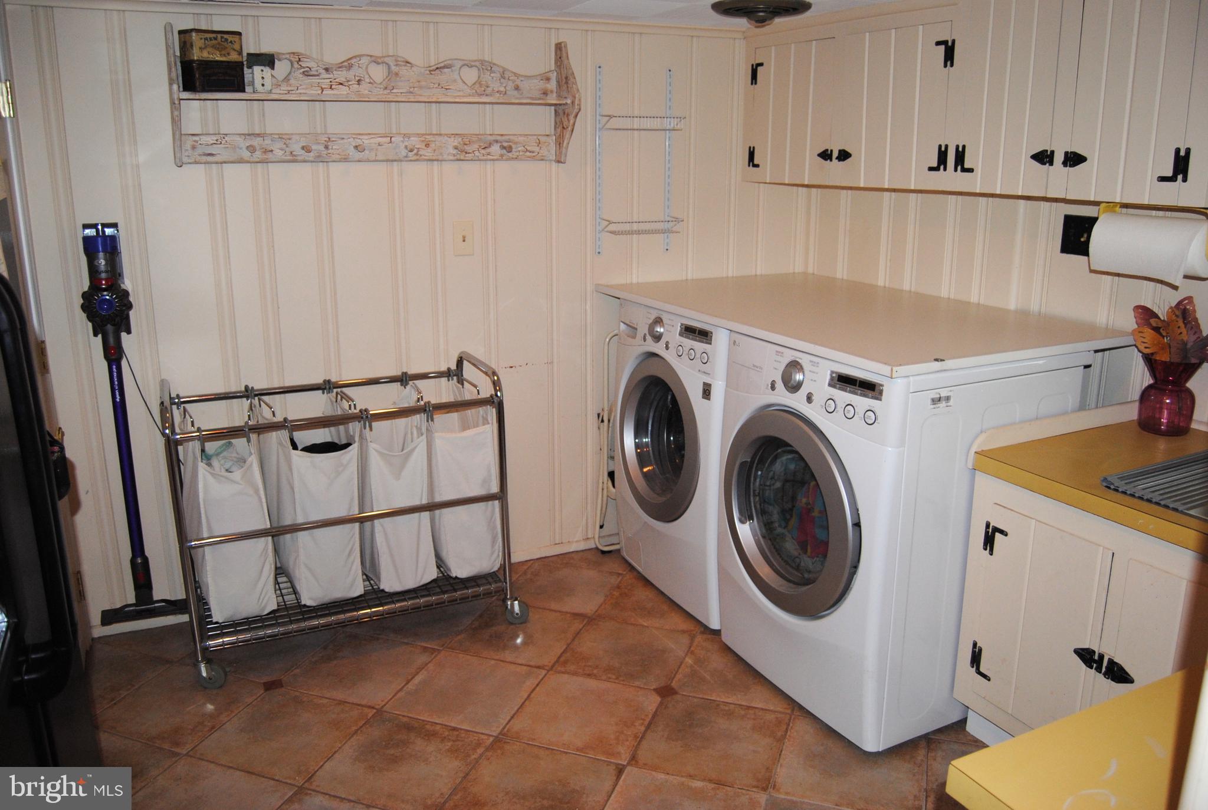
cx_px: 604
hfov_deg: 67.3
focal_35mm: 27
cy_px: 405
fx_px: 908
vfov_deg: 48.1
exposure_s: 1/60
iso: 400
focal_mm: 18
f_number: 4
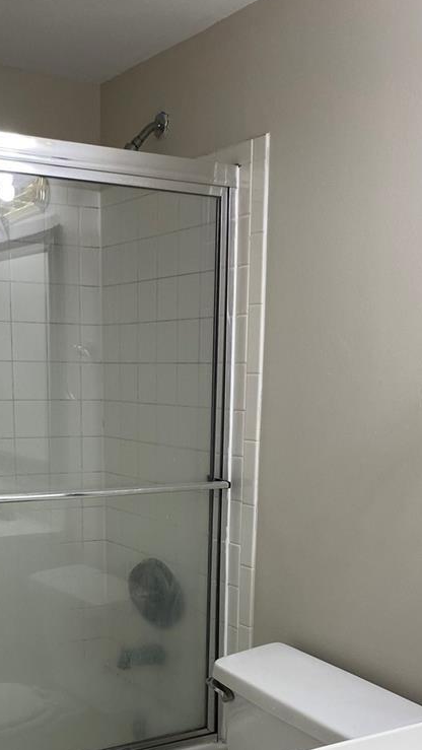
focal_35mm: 46
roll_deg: -0.4
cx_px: 167
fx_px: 915
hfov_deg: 25.9
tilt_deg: -14.9
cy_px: 602
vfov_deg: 42.5
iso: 64
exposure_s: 1/120
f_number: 1.8
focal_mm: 4.25
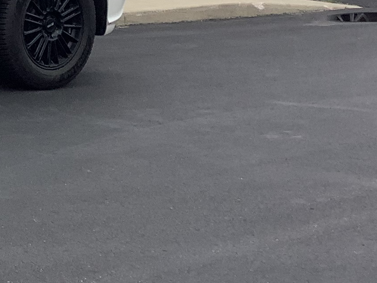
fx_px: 1296
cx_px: -204
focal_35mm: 119
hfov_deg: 15.2
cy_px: -131
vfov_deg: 11.9
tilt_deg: -0.7
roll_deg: -0.3
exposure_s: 1/570
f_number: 2.4
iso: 25
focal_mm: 3.3
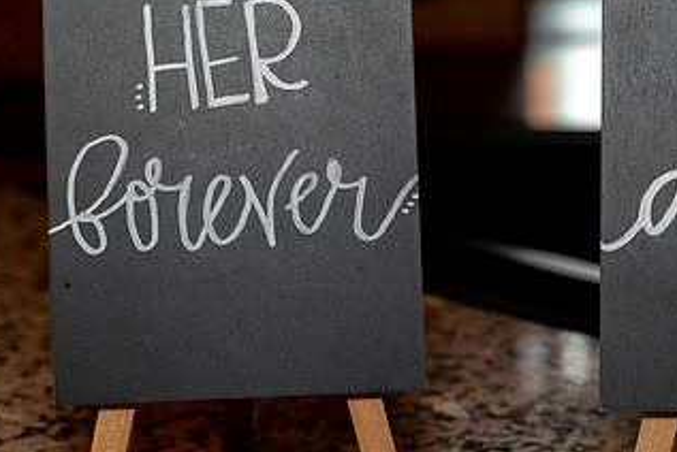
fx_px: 1788
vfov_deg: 14.4
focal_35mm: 95
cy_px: 287
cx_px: 521
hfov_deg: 21.2
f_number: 4.5
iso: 800
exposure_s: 1/60
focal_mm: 52
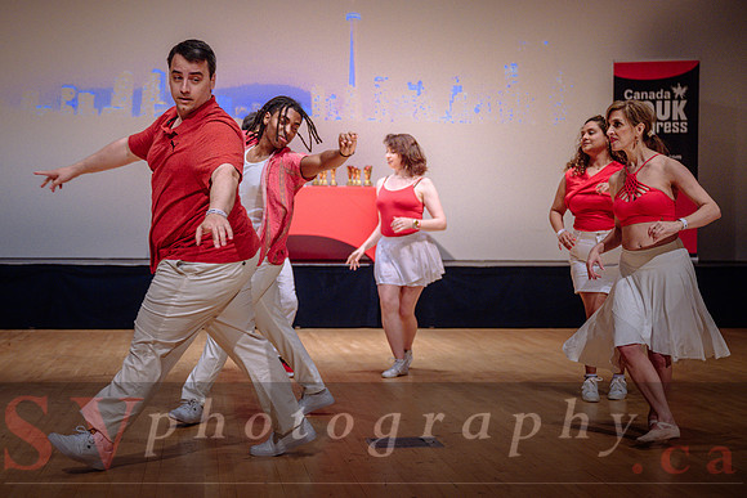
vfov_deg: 22.8
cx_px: 350
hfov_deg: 33.6
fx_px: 1235
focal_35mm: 60
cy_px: 274
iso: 1600
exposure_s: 1/400
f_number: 2.8
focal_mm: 52
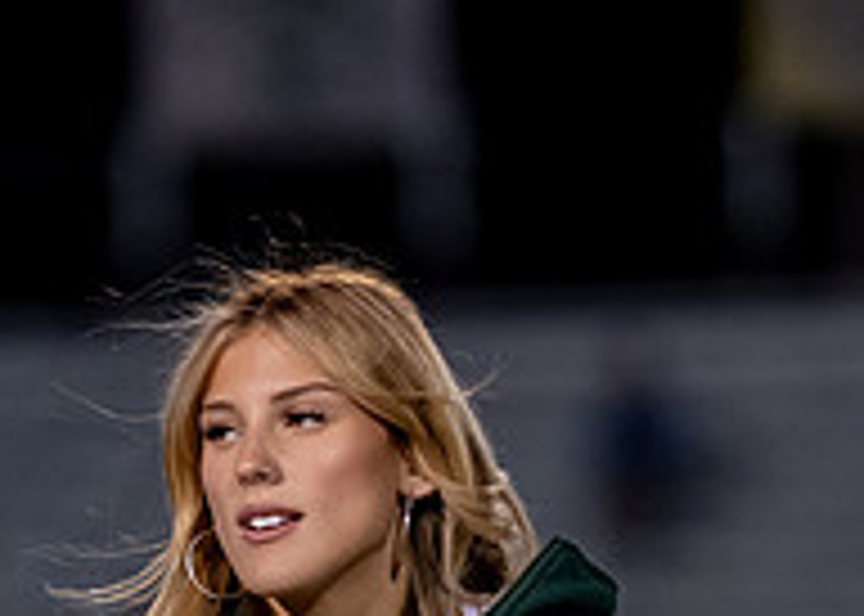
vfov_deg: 2.2
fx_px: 15871
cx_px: 183
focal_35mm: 647
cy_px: 907
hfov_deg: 3.1
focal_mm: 135
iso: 1600
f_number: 1.8
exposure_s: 1/1250
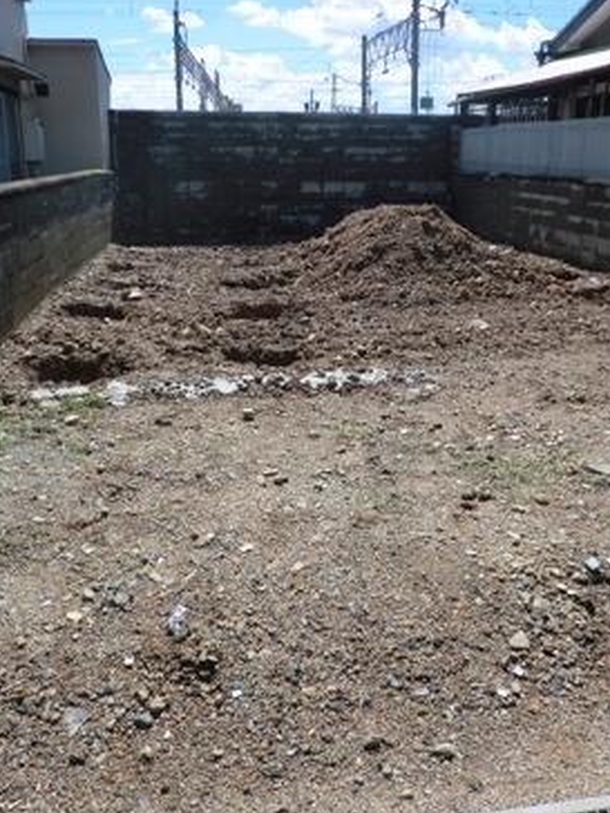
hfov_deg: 44.1
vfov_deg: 56.7
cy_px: 366
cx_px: 333
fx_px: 752
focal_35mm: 32
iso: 50
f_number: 7.9
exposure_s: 1/160
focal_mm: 4.7
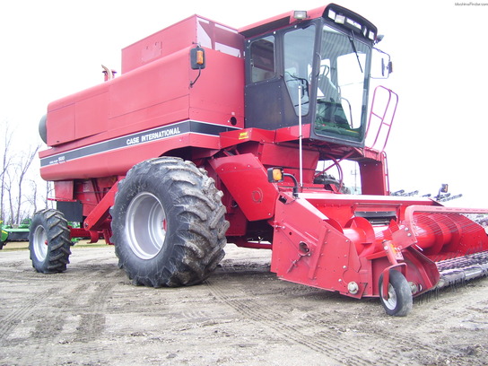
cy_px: 183
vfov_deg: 38.7
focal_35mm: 37
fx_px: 522
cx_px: 244
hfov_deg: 50.1
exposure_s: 1/180
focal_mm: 6
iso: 80
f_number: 2.7
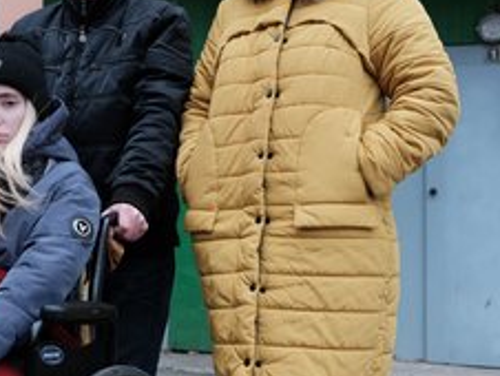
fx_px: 983
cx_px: 60
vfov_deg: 21.6
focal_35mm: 68
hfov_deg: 27.6
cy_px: 158
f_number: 3.2
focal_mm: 26.5
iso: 1000
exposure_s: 1/160
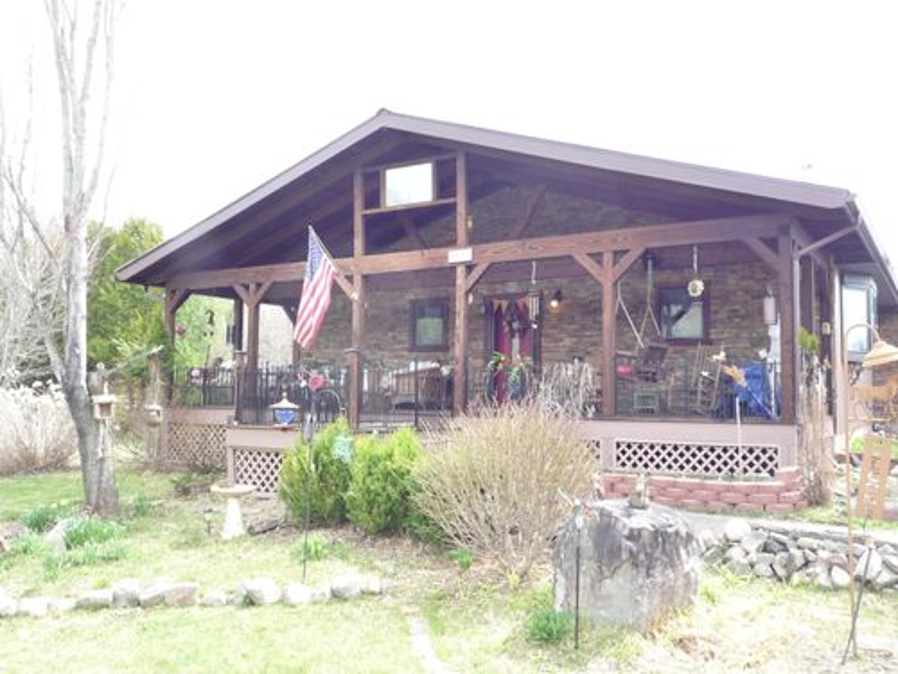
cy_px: 337
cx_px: 449
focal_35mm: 30
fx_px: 778
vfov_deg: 46.8
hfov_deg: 60.0
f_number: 3.4
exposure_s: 1/80
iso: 160
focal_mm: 5.3
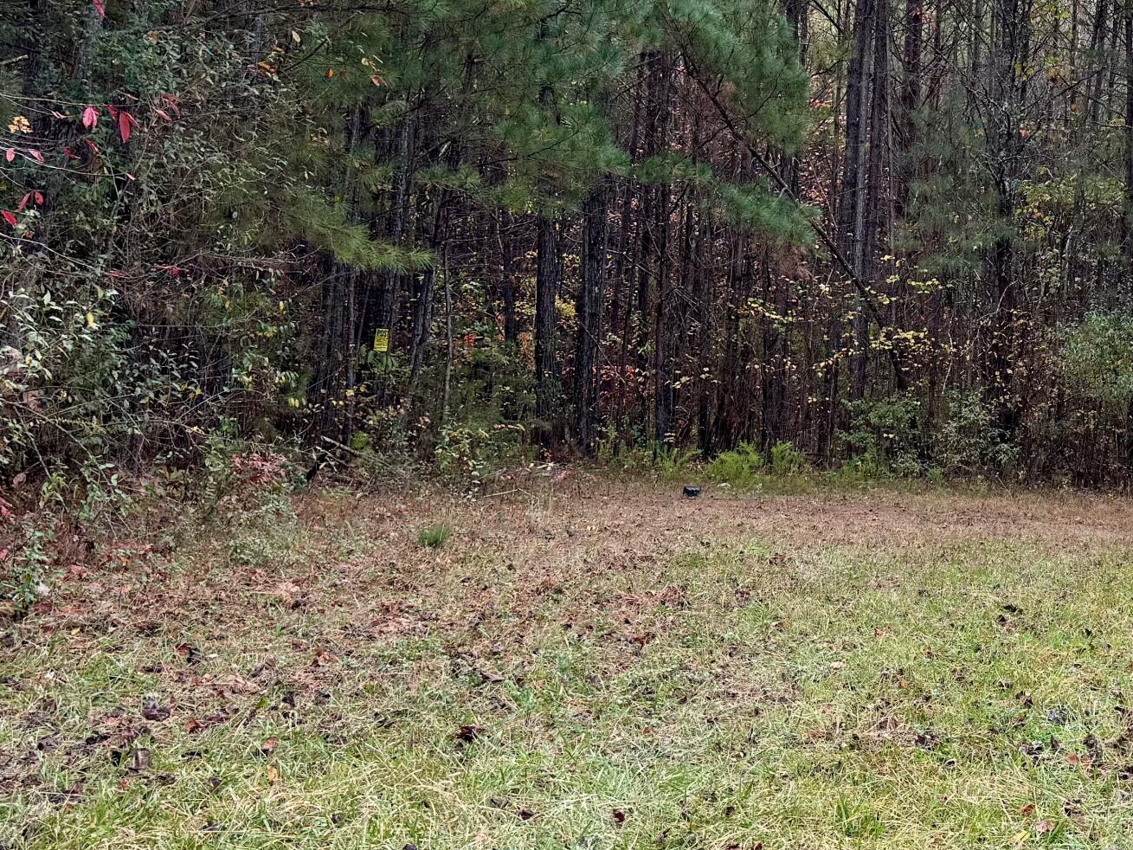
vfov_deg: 26.6
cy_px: 393
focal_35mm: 55
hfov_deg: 32.9
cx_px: 1050
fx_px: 1800
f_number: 1.78
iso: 80
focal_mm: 6.76
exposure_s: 1/477
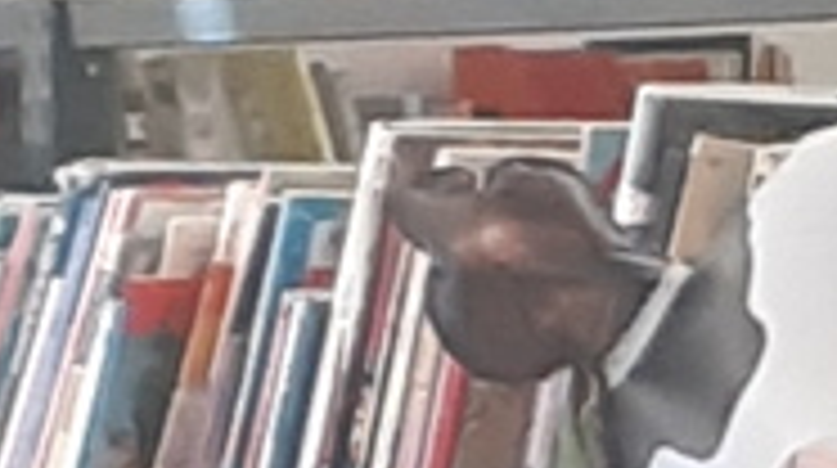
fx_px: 2704
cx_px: 954
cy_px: 1588
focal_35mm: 122
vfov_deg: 7.9
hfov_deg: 17.0
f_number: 1.7
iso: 100
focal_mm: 3.93
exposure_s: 1/50
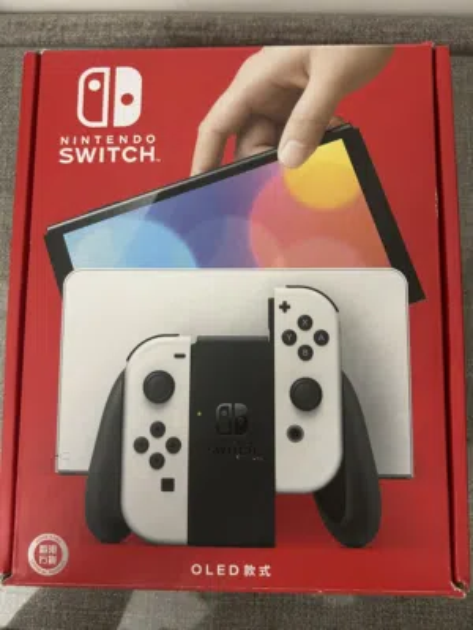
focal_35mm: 26
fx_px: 474
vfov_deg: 67.3
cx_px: 236
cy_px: 315
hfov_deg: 53.1
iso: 400
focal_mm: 5.7
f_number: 1.5
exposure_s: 1/33
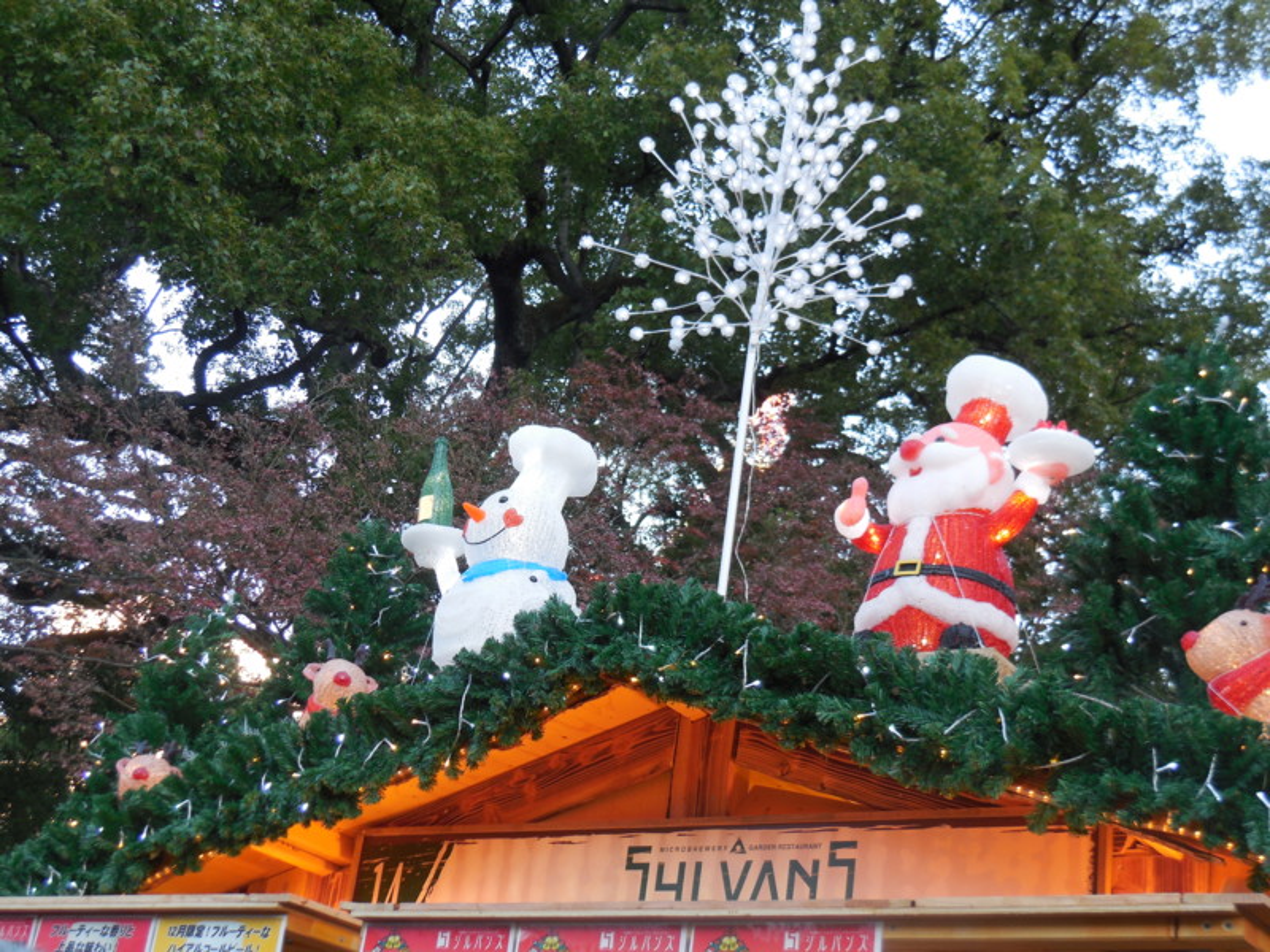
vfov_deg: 27.5
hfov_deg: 36.2
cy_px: 476
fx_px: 1944
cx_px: 635
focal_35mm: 53
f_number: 4
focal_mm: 9.4
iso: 125
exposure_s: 1/50
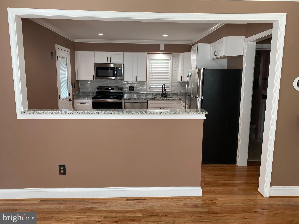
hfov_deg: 67.3
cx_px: 150
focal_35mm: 26
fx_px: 225
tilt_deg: -9.2
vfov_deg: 53.1
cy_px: 112
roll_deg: -0.7
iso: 80
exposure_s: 1/60
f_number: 1.8
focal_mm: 4.25
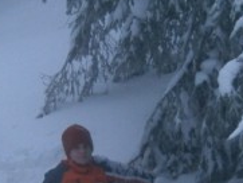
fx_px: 962
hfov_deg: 14.4
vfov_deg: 10.8
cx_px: 110
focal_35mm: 137
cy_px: 145
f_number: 2.9
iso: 125
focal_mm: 5.5
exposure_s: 1/30
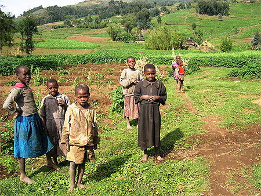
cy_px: 98
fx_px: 287
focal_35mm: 38
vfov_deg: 37.8
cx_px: 130
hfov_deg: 49.0
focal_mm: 8
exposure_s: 1/604
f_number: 2.8
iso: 100
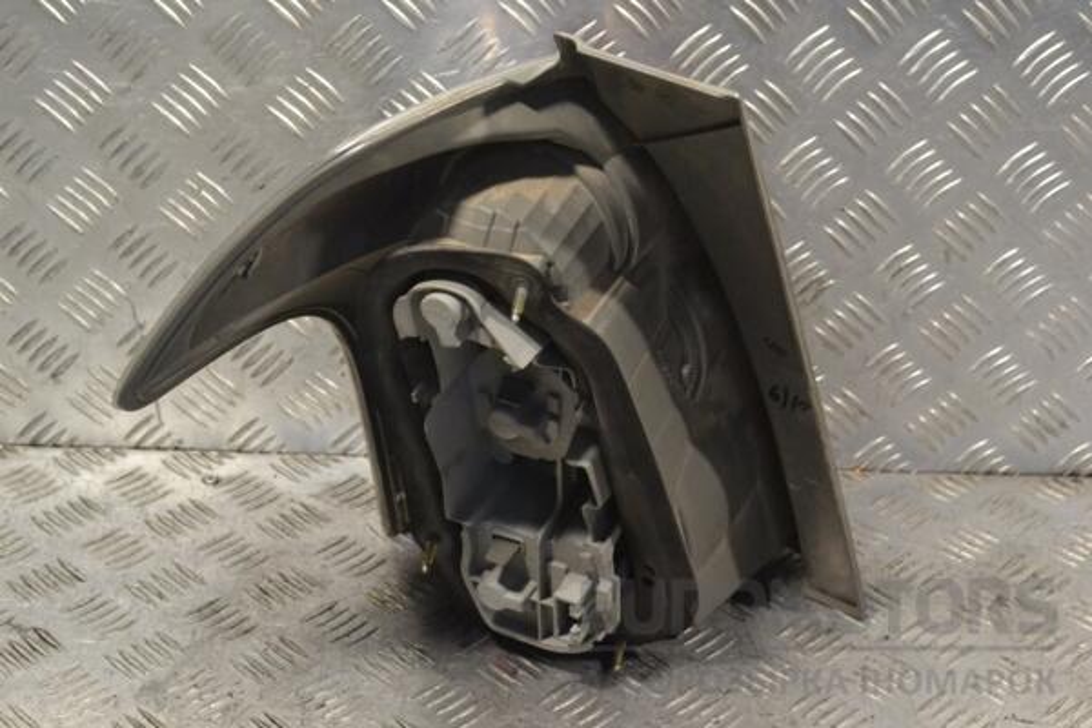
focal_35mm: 69
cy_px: 364
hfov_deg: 29.2
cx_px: 546
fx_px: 2093
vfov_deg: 19.7
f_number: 8
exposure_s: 1/250
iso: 3200
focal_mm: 46
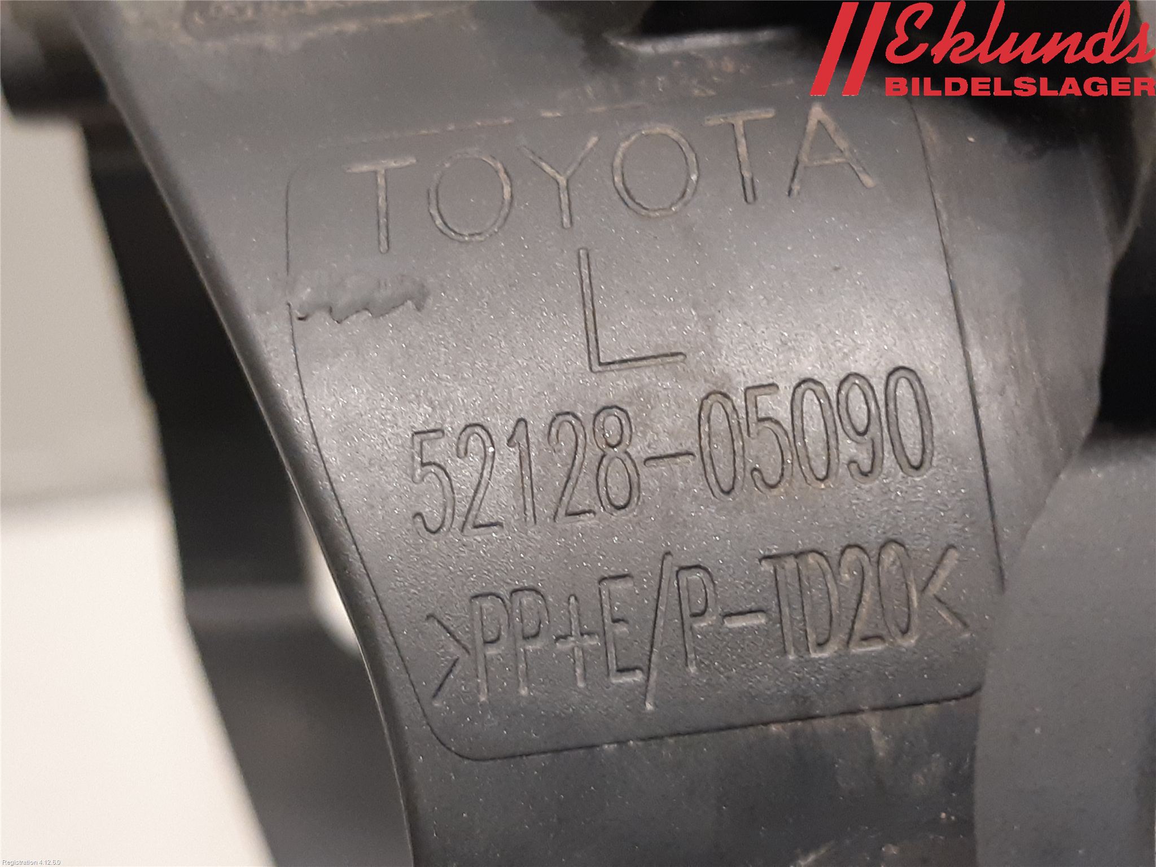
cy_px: 434
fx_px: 868
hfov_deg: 67.3
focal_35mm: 26
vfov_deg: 53.1
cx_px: 578
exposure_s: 1/40
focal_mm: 3.93
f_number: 1.7
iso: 200
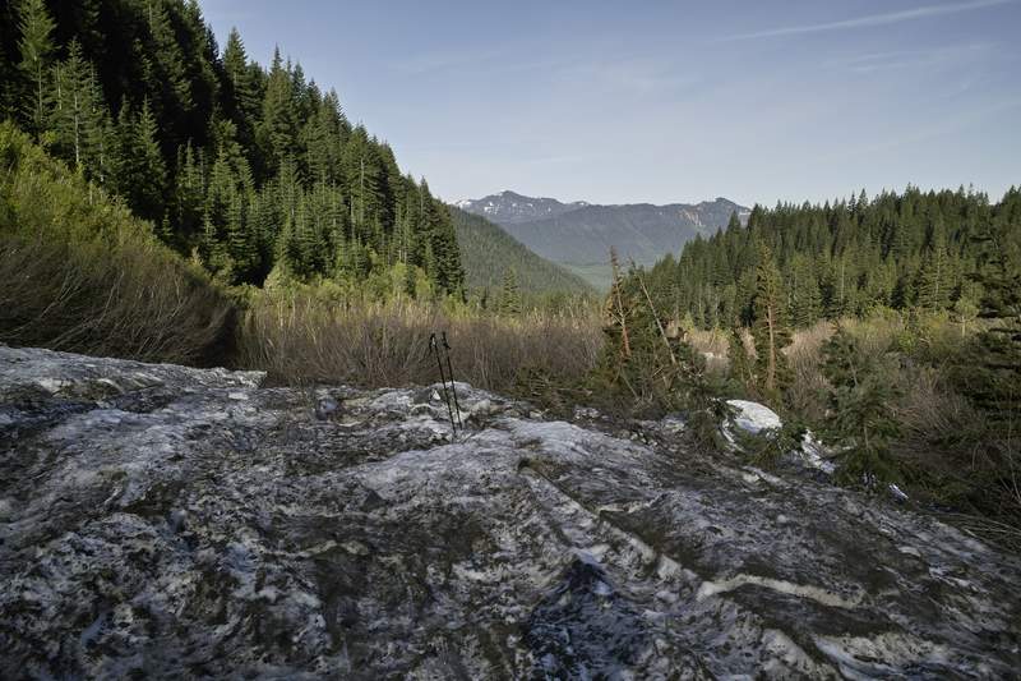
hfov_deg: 65.5
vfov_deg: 46.4
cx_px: 510
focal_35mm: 28
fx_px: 794
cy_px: 340
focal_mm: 16.6
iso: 100
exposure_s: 1/125
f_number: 7.1
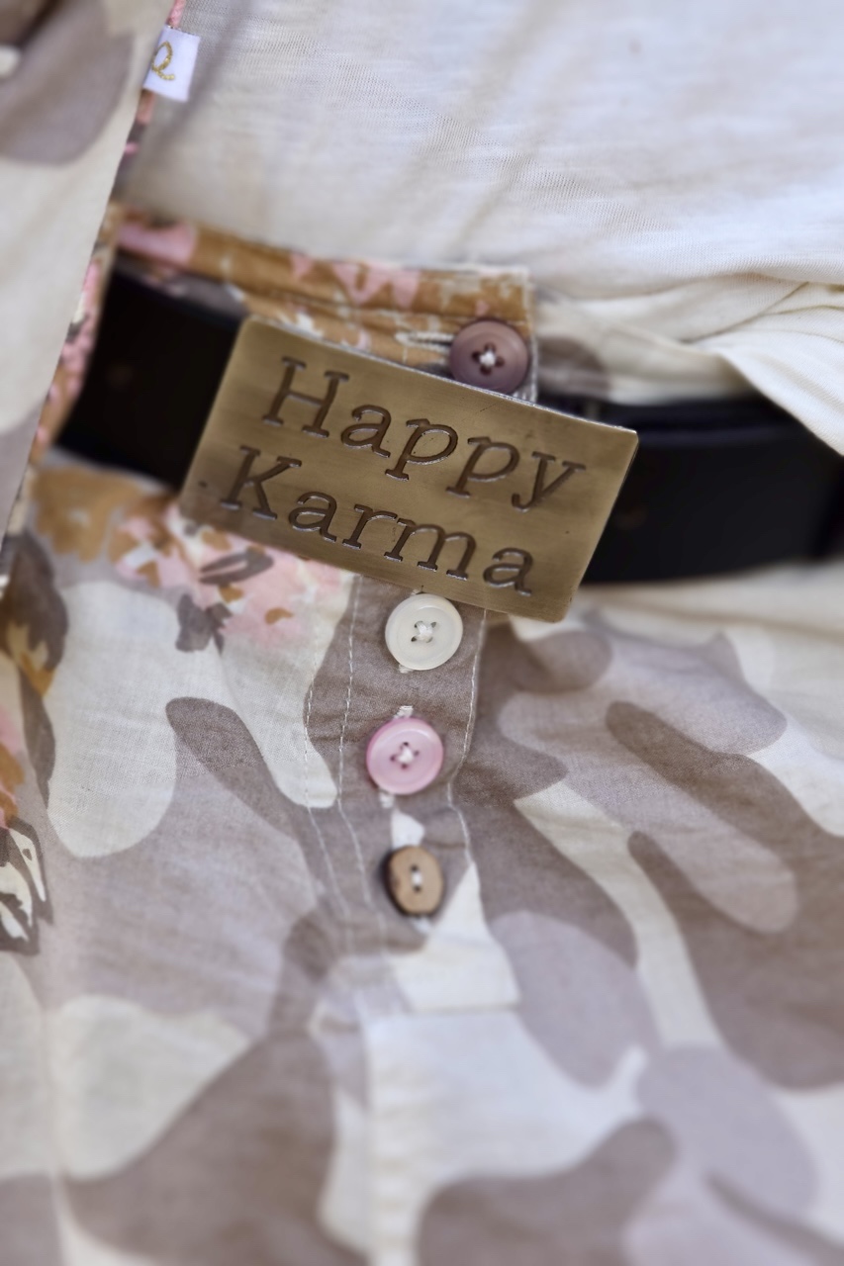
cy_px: 633
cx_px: 422
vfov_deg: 13.0
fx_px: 5540
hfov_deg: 8.7
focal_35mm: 158
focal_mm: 105
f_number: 8
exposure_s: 1/500
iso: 500
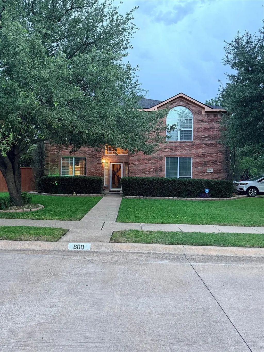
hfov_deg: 56.8
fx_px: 244
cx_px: 132
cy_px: 176
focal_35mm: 24
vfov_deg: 71.6
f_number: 1.78
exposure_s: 1/60
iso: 640
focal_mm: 6.76
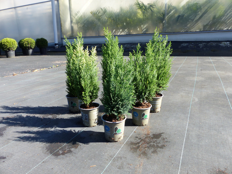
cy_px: 87
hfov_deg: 69.4
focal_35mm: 25
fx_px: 168
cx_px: 116
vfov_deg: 54.9
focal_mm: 4.5
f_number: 4
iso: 100
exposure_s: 1/200
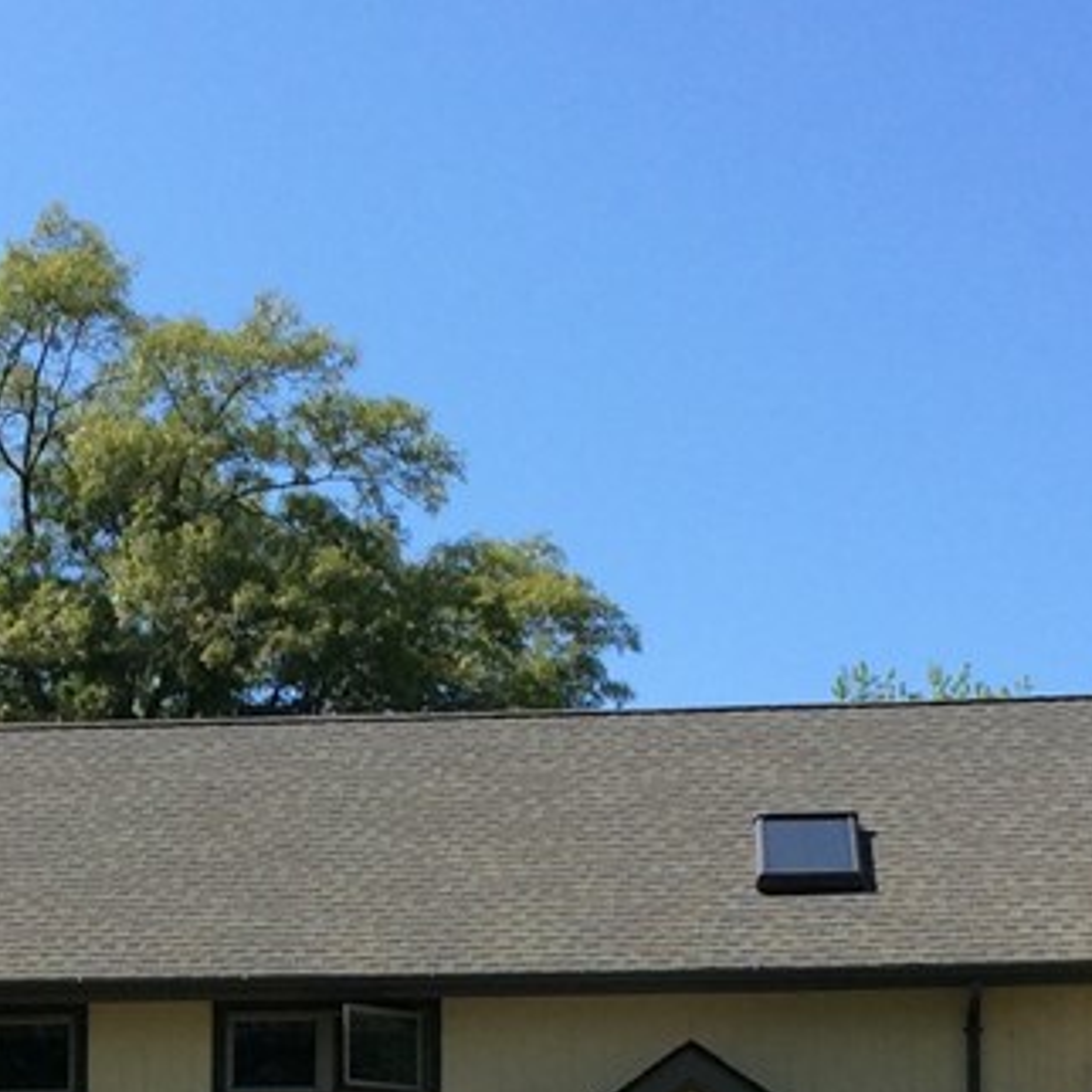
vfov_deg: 18.6
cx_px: 312
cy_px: 1187
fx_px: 3212
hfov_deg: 19.2
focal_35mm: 90
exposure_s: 1/1040
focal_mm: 3.3
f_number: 2.4
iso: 32
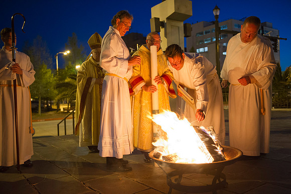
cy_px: 97
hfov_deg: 58.7
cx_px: 146
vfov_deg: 41.1
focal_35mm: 32
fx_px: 259
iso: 3200
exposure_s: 1/60
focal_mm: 32
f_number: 2.8
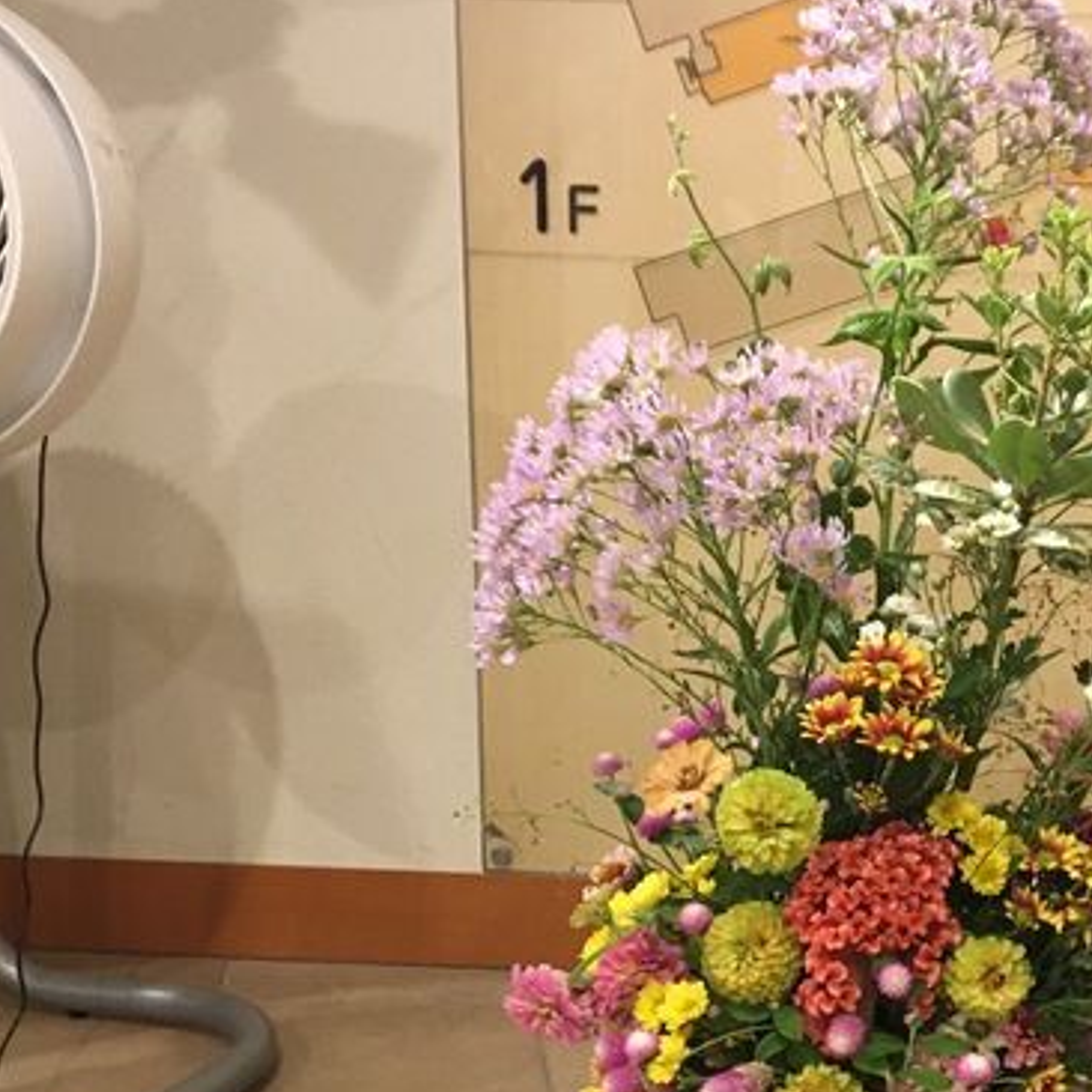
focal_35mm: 57
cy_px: 750
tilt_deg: -14.6
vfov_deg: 29.8
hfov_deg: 28.6
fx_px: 2034
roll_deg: -2.2
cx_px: 1022
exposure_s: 1/24
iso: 200
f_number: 2.2
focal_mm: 4.15
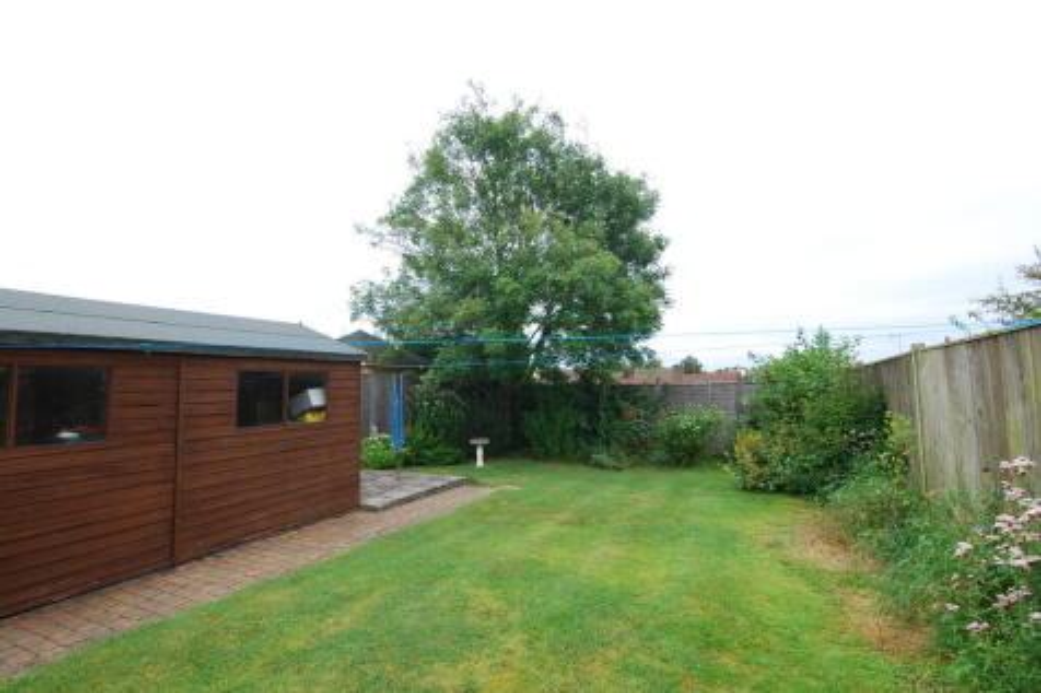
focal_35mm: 16
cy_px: 346
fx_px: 477
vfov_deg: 72.0
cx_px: 520
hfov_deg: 95.0
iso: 100
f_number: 6.3
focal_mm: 11
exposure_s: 1/160
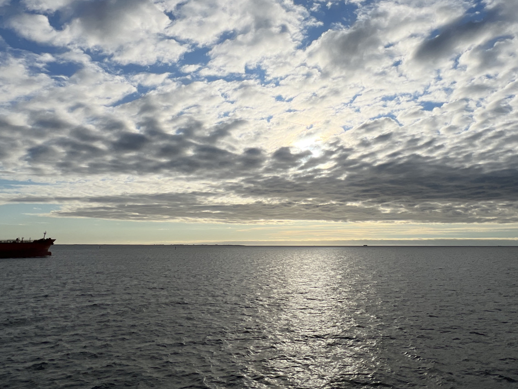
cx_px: 306
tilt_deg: +18.9
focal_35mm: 23
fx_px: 344
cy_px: 111
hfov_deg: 73.3
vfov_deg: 56.8
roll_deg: +0.0
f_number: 1.8
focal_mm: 1.57
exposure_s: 1/6944
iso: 32
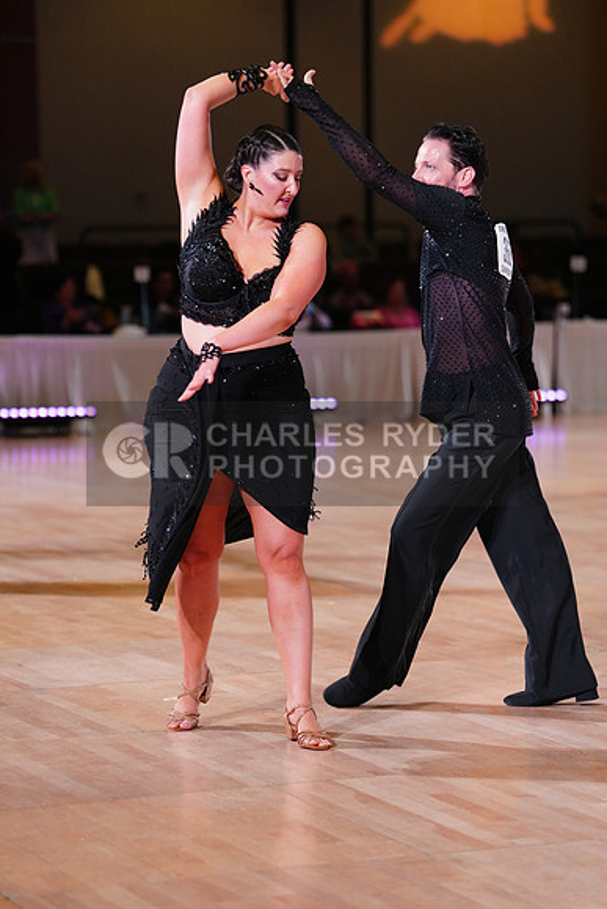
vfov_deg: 17.1
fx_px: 3033
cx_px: 304
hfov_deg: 11.4
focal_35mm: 120
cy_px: 454
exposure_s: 1/400
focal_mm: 120
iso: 2000
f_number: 2.8
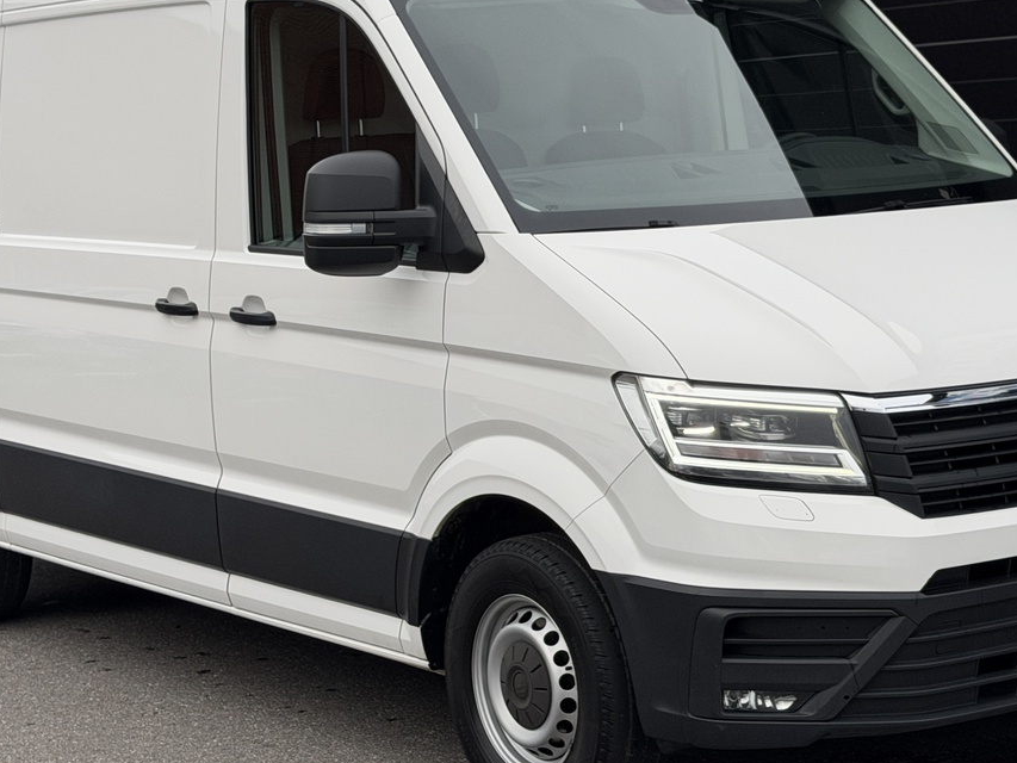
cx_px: 547
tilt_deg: -3.2
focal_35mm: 81
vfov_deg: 18.2
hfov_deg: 24.1
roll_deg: +1.9
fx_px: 2380
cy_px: 250
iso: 64
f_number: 1.78
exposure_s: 1/1070
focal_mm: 6.76
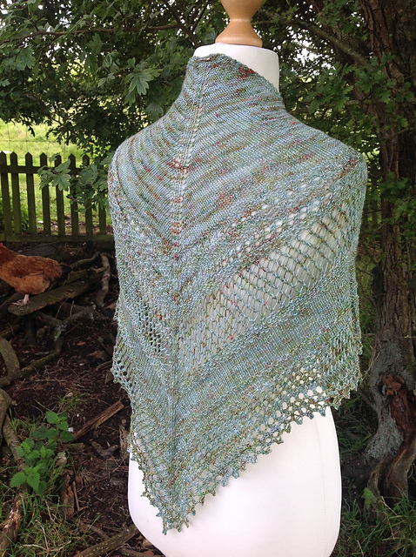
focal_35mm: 35
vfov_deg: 52.7
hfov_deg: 40.6
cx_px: 208
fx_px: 562
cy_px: 278
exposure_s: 1/184
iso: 50
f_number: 2.4
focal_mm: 4.28
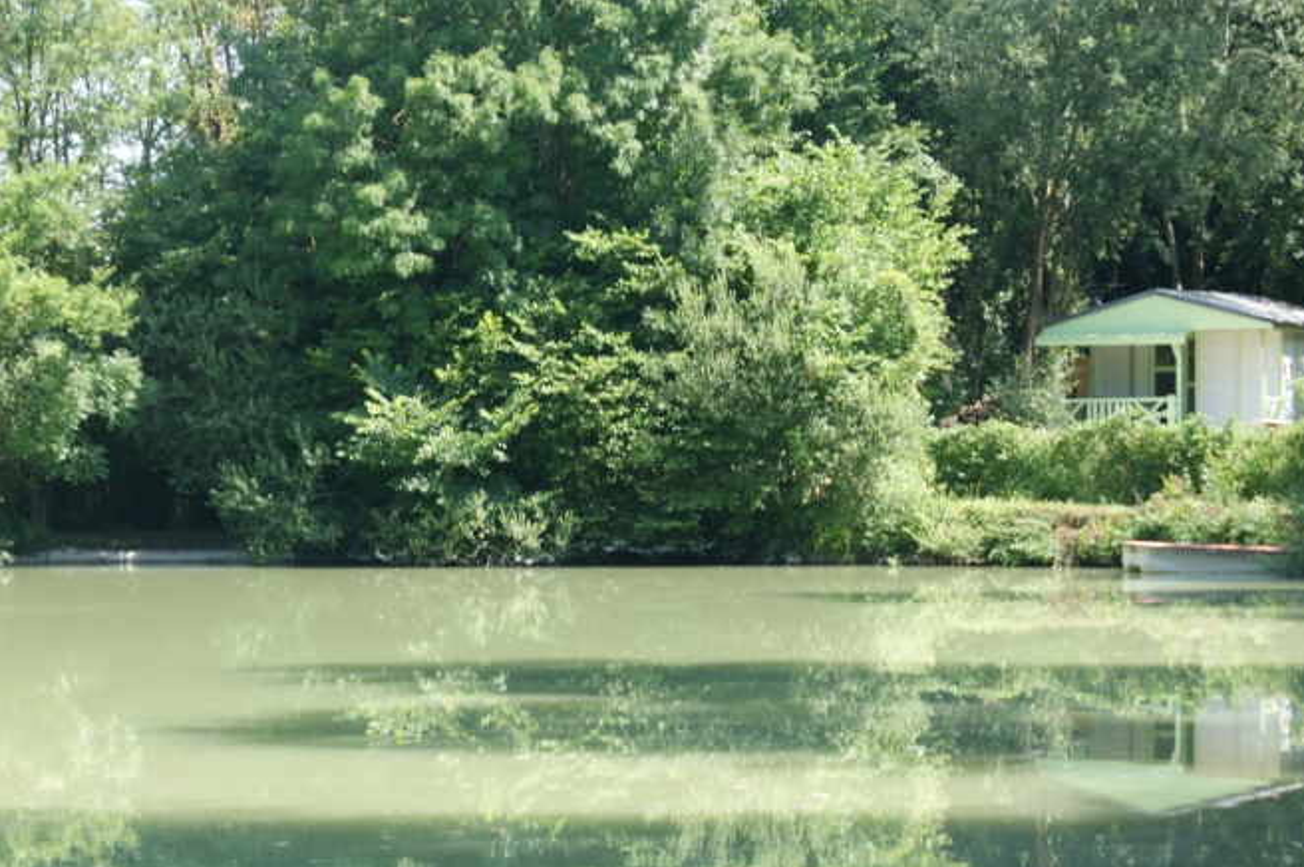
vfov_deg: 10.6
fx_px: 4660
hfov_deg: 15.9
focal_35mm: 129
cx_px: 443
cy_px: 580
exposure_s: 1/100
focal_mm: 55
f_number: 6.3
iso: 100
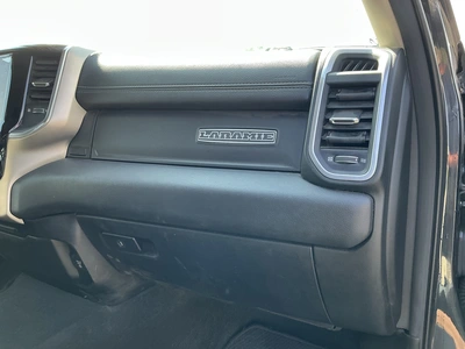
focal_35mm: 28
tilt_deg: -12.9
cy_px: 174
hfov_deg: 63.4
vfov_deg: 49.7
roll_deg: +2.6
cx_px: 232
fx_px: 376
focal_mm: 3
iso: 40
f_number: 1.8
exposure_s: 1/122
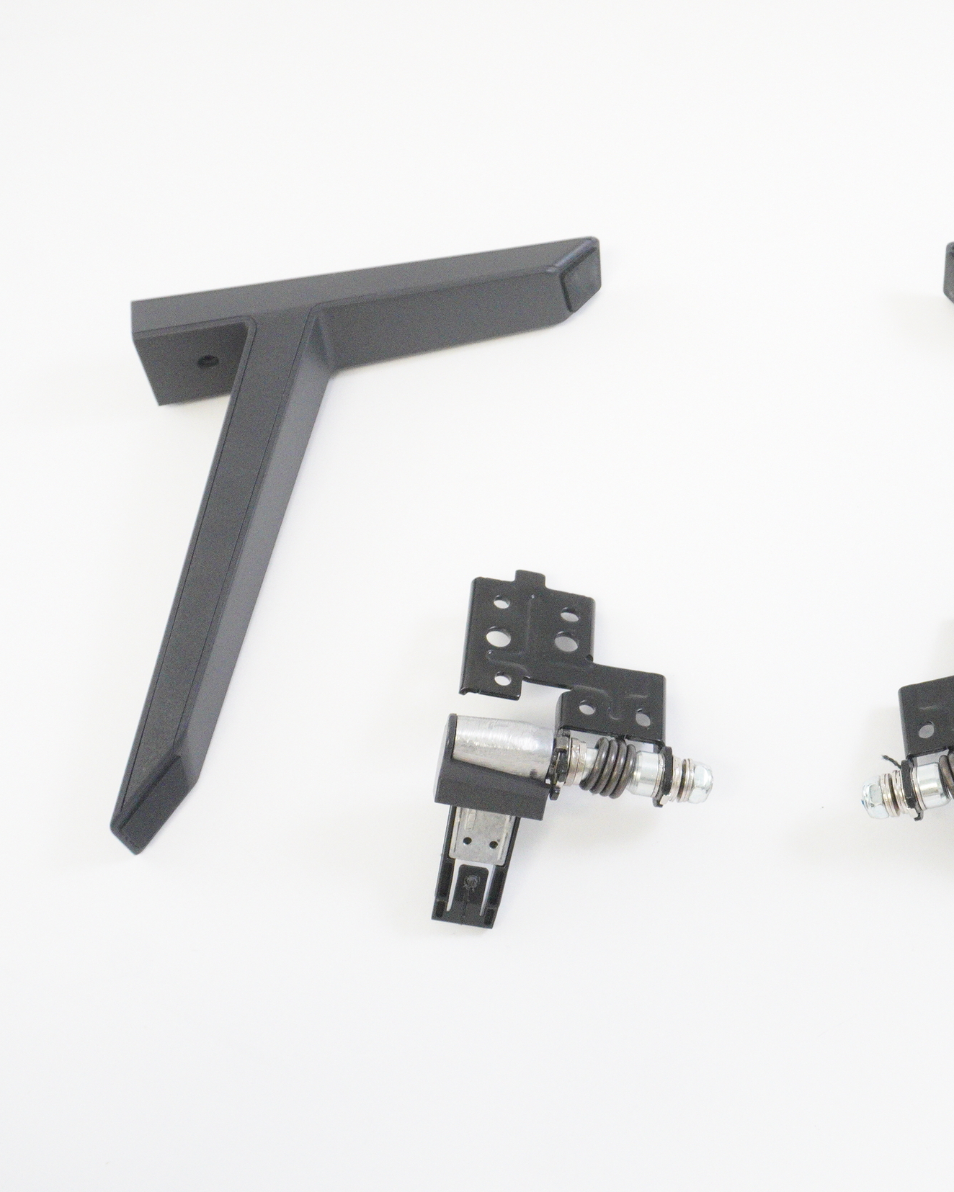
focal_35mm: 51
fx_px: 1800
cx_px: 752
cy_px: 598
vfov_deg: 36.7
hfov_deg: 29.1
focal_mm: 24
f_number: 6.3
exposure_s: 1/125
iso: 5000
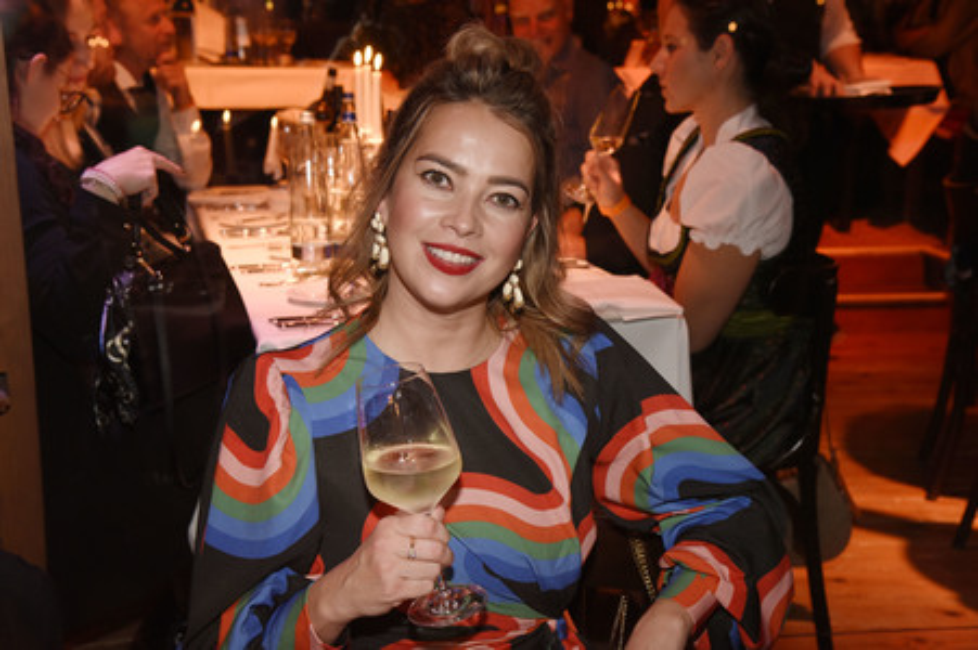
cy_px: 325
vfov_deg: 27.0
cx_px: 489
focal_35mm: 50
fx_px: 1357
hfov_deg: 39.6
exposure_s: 1/60
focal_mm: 50
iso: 2000
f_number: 6.3
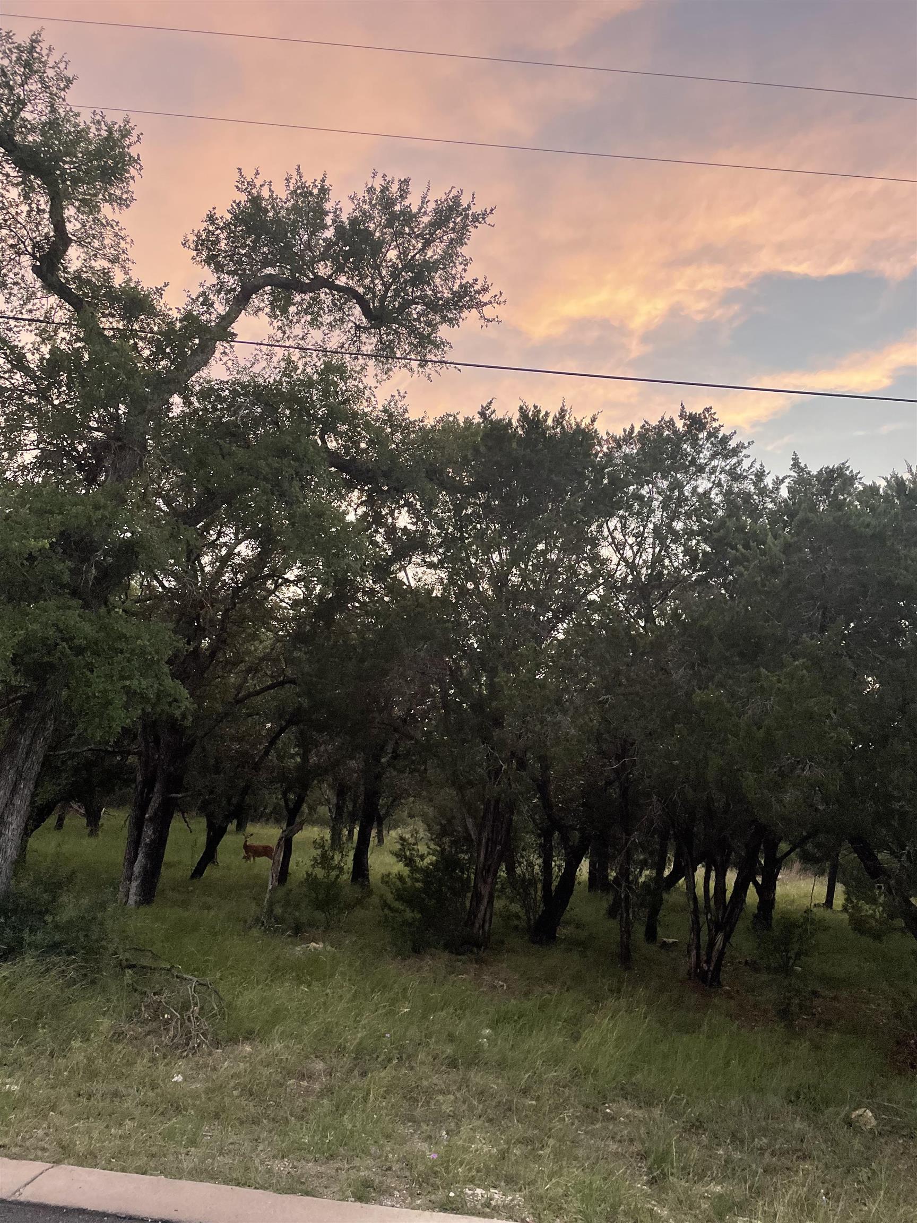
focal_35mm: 26
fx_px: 918
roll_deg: -5.8
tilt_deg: +13.7
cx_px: 458
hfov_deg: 53.1
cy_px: 612
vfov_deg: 67.3
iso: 125
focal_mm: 4.2
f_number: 1.6
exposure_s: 1/121
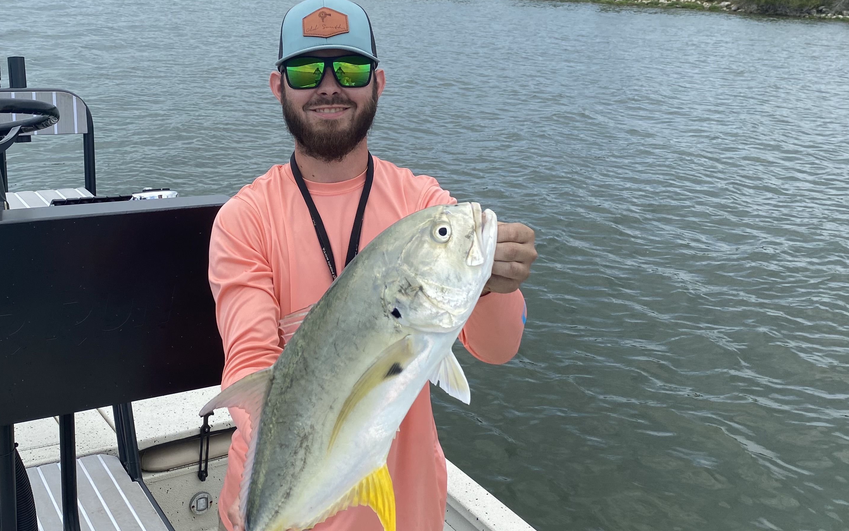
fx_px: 902
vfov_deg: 32.7
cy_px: 214
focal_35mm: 39
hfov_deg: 50.1
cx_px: 347
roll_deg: -4.6
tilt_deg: -14.3
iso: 32
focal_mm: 4.25
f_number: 1.8
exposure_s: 1/2817
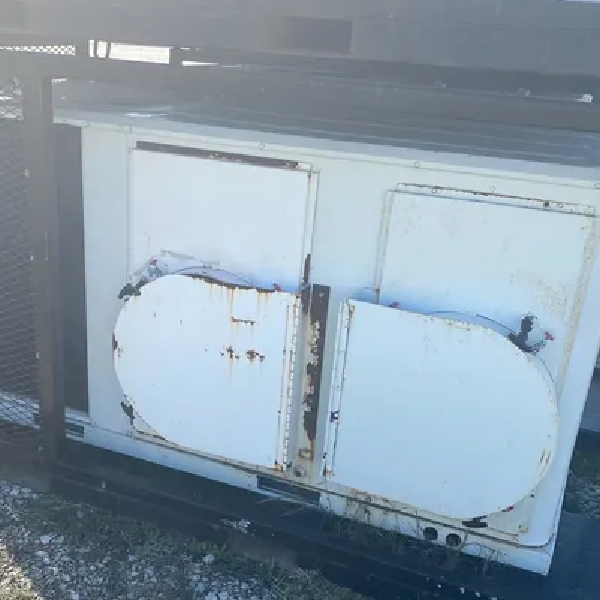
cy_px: 390
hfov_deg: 39.7
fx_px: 824
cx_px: 221
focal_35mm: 42
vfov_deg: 39.6
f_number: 1.8
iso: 32
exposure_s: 1/1082
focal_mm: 4.25
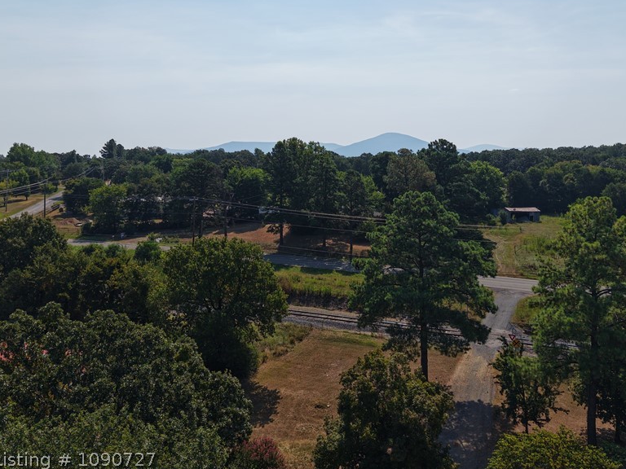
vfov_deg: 43.6
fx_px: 579
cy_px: 160
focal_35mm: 32
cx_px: 320
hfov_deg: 56.8
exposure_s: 1/8000
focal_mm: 8.67
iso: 170
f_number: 1.8
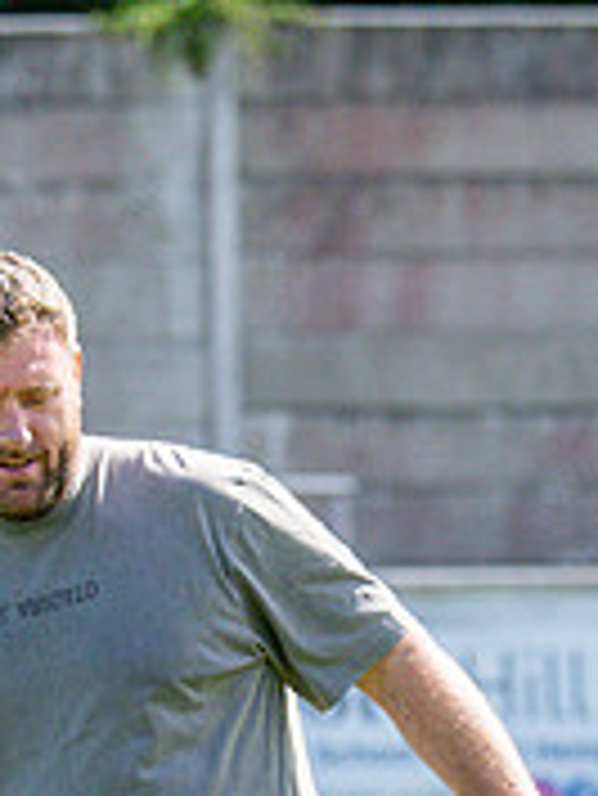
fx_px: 19693
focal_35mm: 856
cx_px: 495
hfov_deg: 1.7
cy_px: 851
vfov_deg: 2.3
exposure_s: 1/2500
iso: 400
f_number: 4
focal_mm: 135
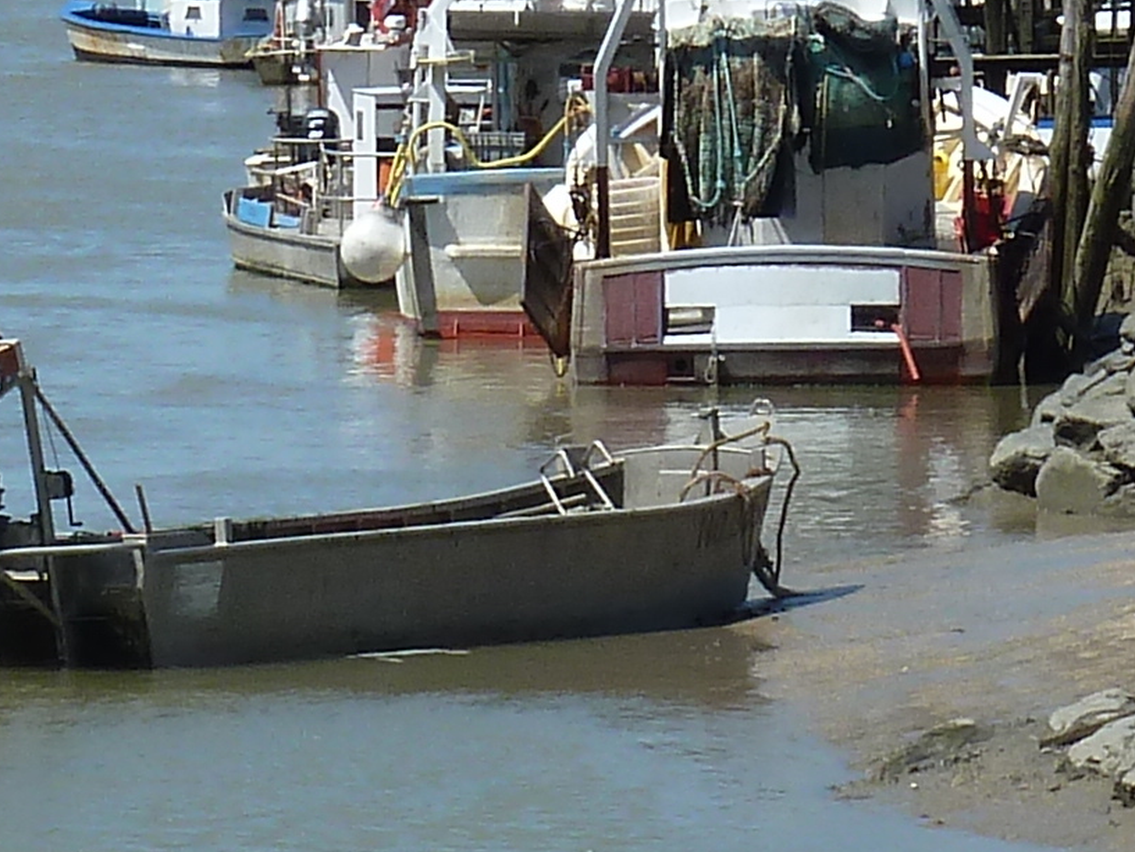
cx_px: -508
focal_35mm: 510
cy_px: 441
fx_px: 16722
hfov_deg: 3.9
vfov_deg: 2.9
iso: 80
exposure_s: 1/400
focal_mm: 17
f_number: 5.6
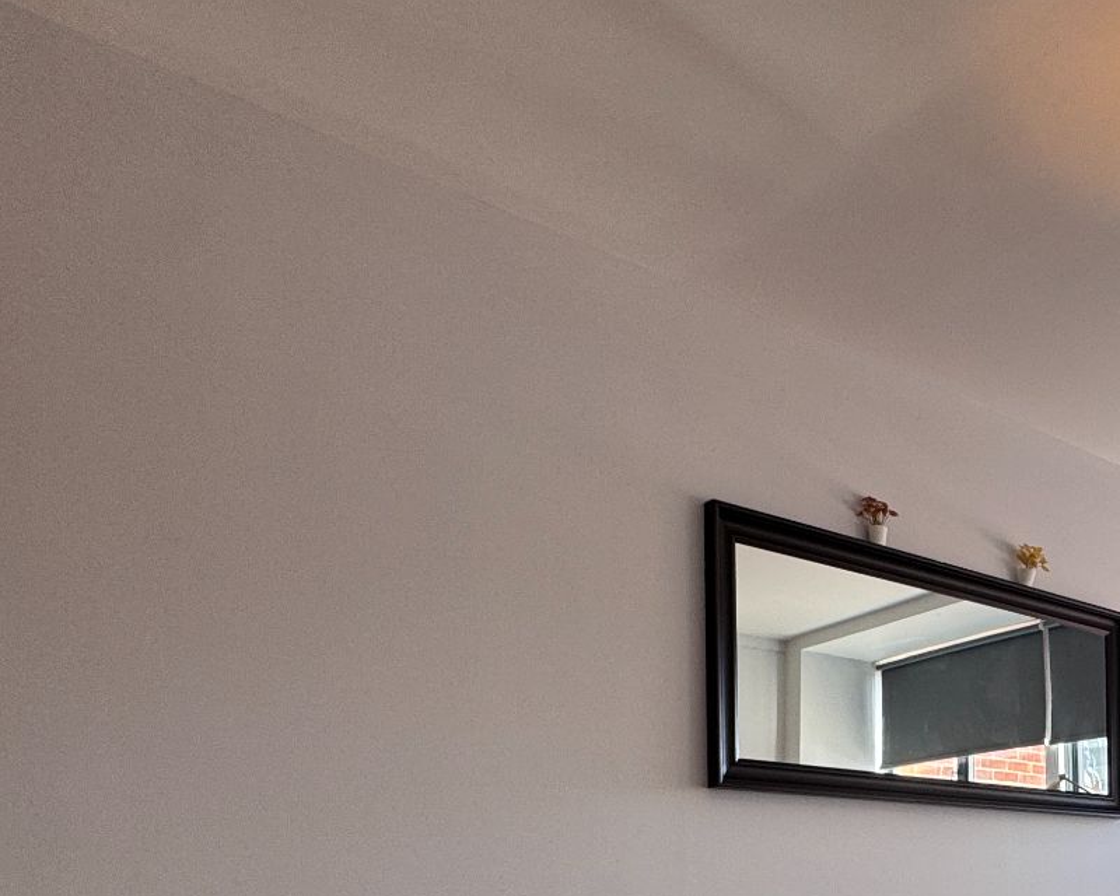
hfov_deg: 45.0
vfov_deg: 37.5
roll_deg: +1.1
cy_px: 904
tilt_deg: +1.1
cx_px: 1075
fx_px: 1160
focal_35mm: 35
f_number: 2.2
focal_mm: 2.22
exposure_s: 1/100
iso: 100
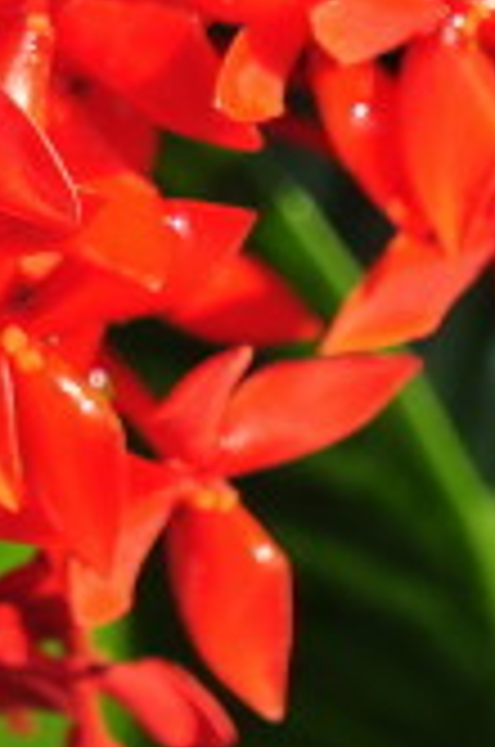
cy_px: -101
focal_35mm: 139
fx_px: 2879
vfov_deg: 14.4
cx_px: 63
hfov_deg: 9.8
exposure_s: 1/250
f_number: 4.5
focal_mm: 24
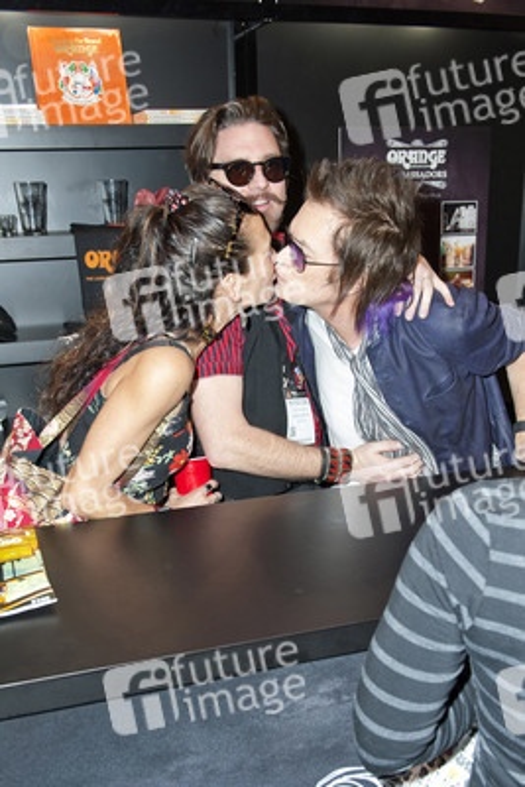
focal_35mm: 31
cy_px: 394
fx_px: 677
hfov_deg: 42.4
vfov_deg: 60.3
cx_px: 262
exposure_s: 1/320
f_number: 5
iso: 500
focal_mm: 31
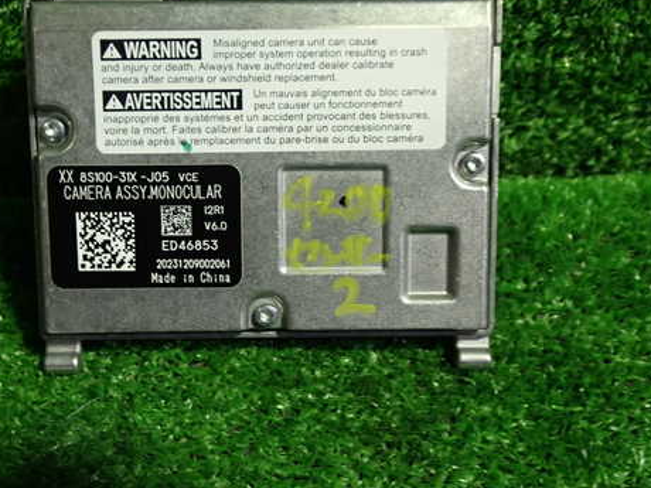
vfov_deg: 30.9
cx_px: 289
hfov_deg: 40.4
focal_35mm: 47
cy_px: 240
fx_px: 884
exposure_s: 1/40
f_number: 2.5
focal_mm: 6.37
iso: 200
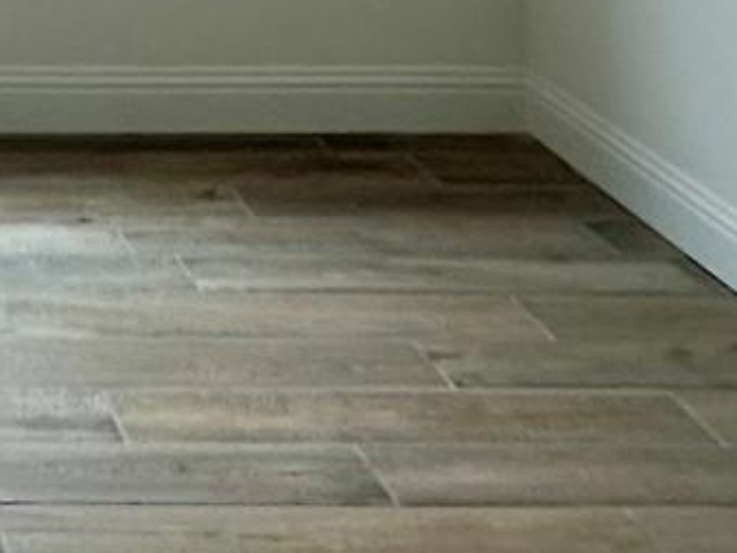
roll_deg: +0.3
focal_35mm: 85
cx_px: -457
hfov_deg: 19.2
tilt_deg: +4.0
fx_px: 1810
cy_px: -693
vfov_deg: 13.6
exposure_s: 1/183
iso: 40
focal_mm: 2.22
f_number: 2.2
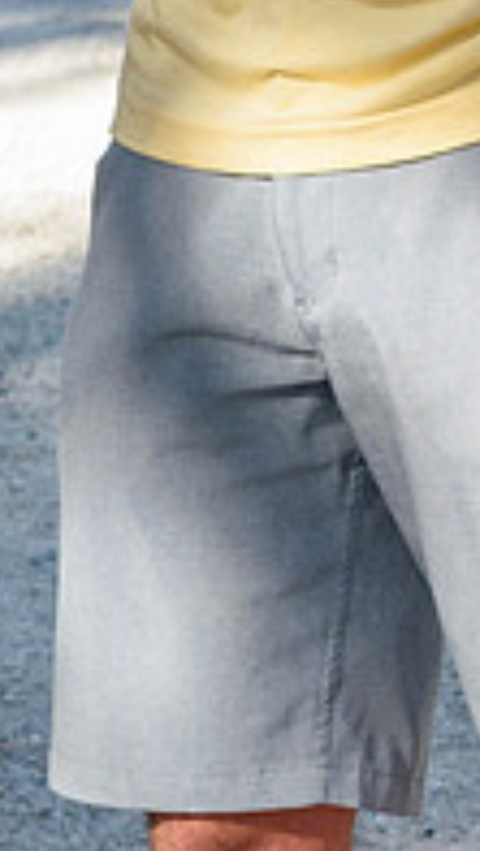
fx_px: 5740
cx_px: -575
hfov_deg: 4.7
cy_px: 741
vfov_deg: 8.5
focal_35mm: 254
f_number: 8
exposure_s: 1/250
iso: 400
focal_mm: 55
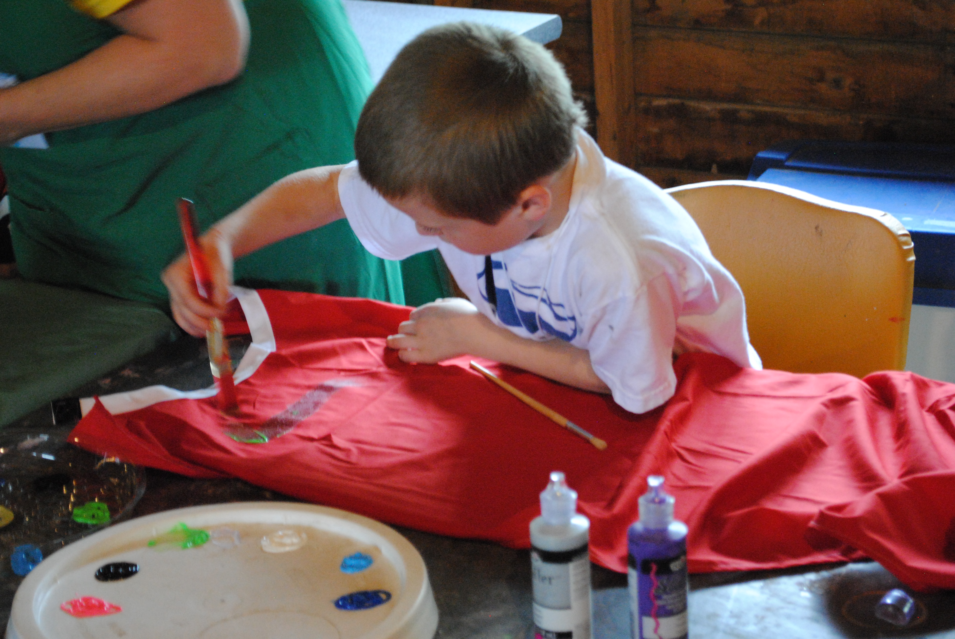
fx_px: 2072
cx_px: 478
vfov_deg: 17.5
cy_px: 320
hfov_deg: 26.0
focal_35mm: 78
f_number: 5.6
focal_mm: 52
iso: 1600
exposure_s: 1/20
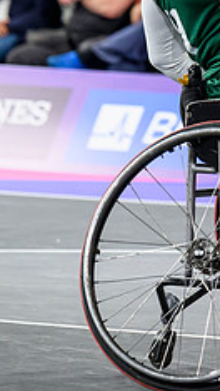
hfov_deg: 2.9
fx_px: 4295
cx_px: 533
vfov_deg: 5.2
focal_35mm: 415
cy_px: 16
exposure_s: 1/1600
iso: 2500
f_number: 3.2
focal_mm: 110
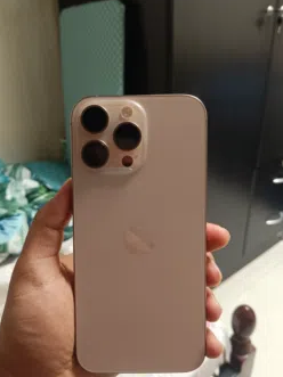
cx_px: 116
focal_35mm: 29
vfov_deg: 61.6
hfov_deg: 48.0
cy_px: 204
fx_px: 316
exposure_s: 1/50.1
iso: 503
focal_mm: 5.59
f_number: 1.88
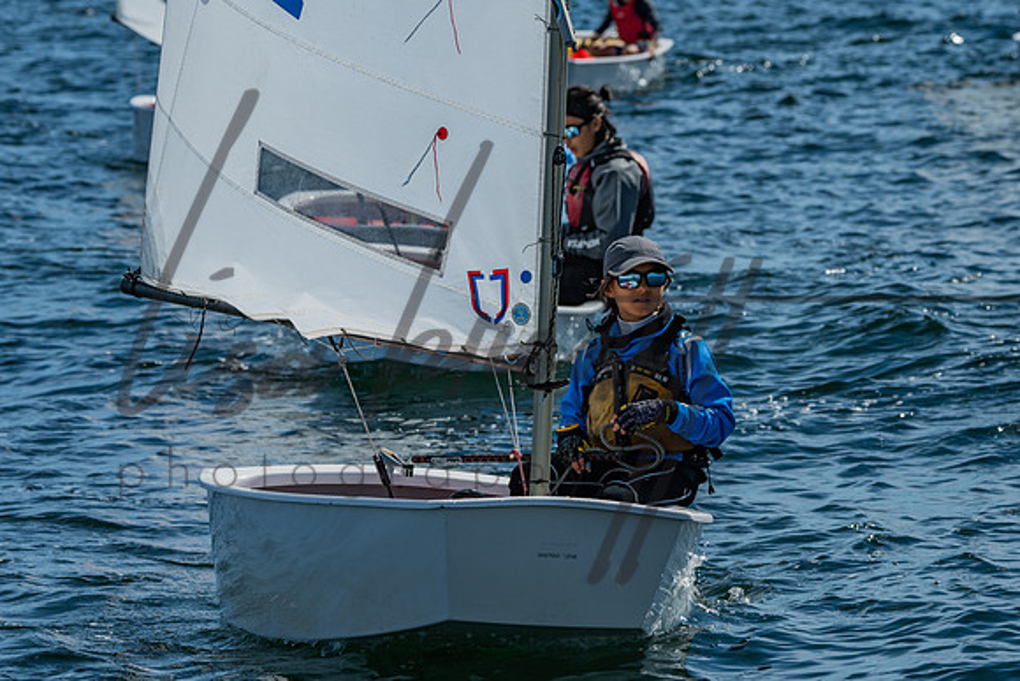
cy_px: 332
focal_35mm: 237
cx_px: 510
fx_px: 6722
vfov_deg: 5.8
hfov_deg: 8.7
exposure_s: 1/500
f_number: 8
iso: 100
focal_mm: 195
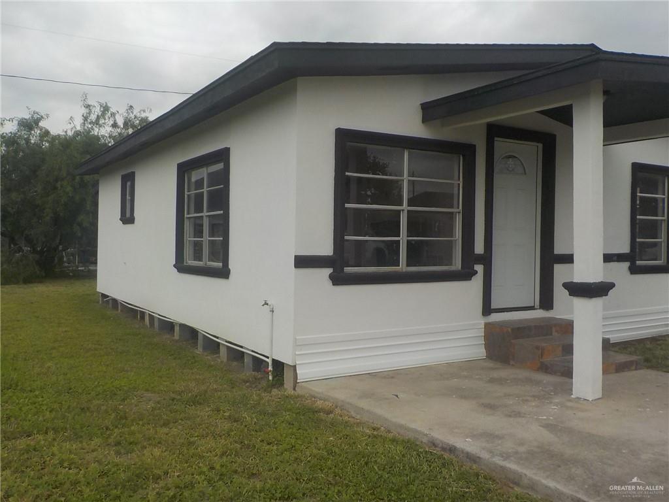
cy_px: 251
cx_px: 334
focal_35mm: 30
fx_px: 580
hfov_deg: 60.0
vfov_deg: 46.8
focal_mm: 4.1
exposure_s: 1/500
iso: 125
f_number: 6.6
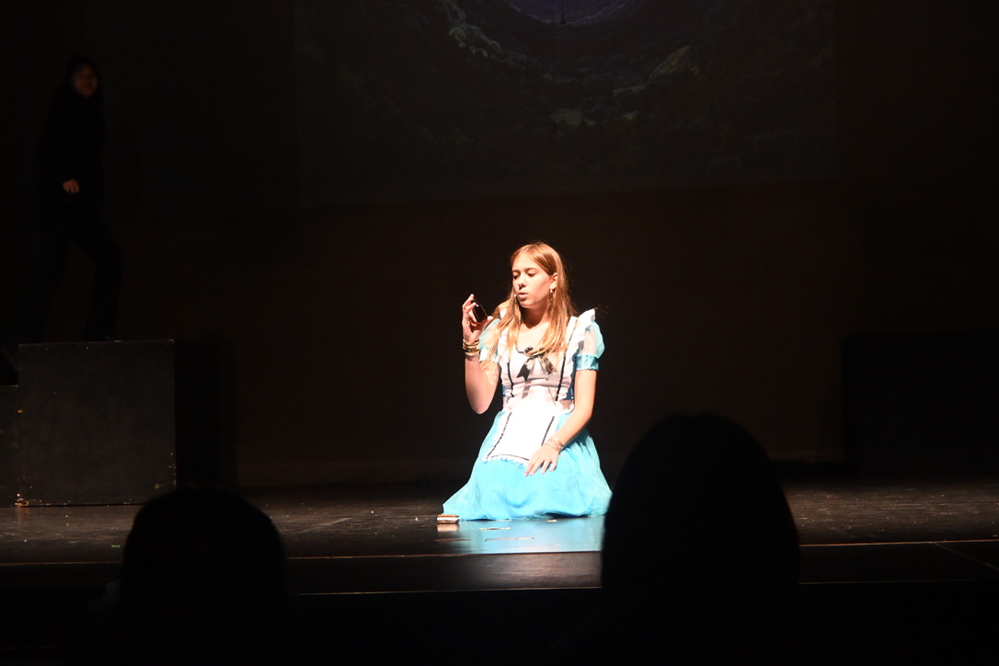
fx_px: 2081
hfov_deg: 27.0
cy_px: 333
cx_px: 500
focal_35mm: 75
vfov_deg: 18.2
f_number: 6.3
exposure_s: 1/60
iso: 4000
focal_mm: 50
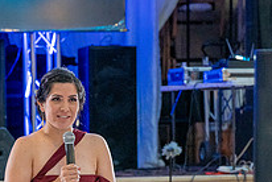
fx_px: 1491
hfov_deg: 10.4
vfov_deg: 6.9
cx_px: 41
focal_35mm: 197
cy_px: 253
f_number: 3.2
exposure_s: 1/200
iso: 1600
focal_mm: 70
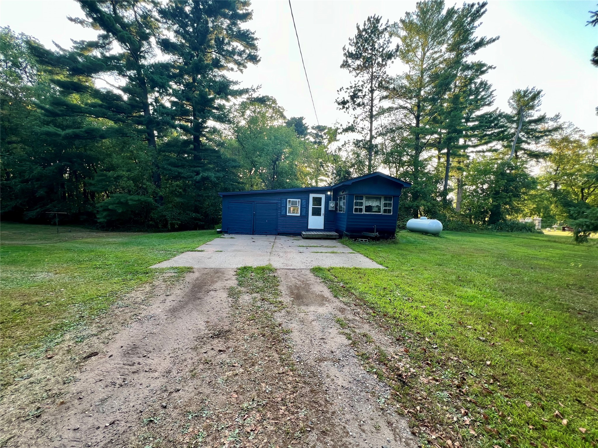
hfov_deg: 106.2
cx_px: 299
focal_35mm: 13
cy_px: 224
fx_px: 225
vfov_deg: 89.9
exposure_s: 1/99
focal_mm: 1.57
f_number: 1.8
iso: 32
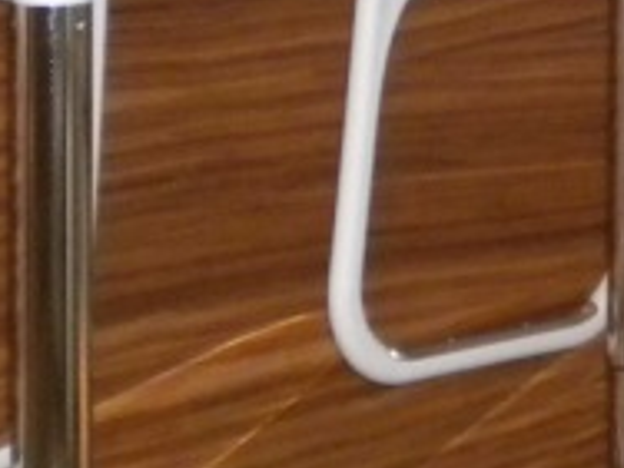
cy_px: -209
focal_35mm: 191
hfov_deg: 10.3
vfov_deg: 7.7
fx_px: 3443
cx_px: 548
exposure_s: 1/30
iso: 400
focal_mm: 6.3
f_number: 3.1
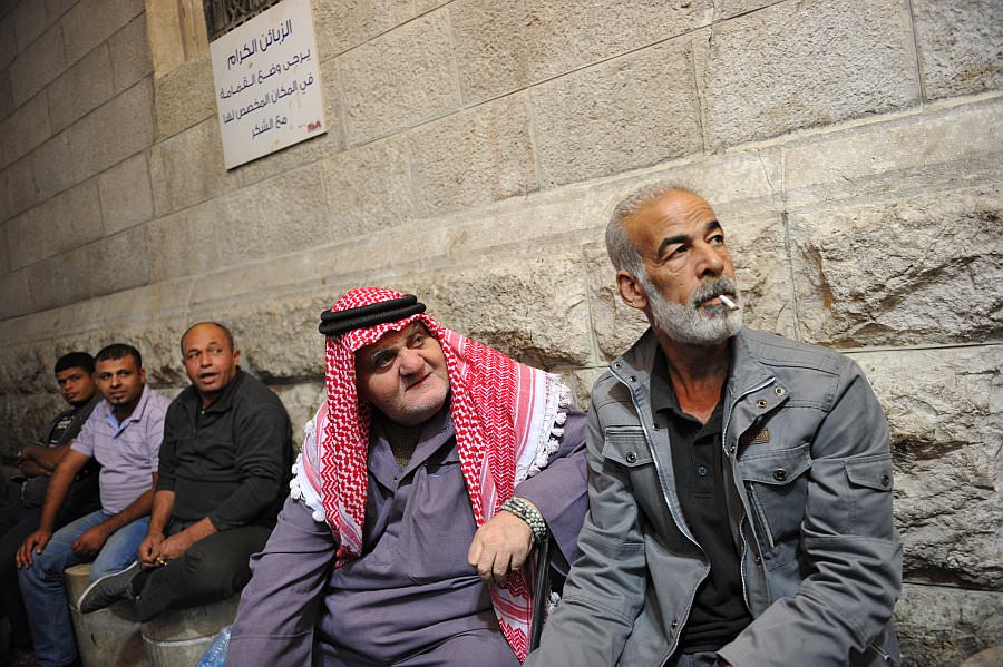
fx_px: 668
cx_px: 502
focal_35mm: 24
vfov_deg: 53.1
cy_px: 334
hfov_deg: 73.8
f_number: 2.8
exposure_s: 1/100
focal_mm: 24
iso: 1800
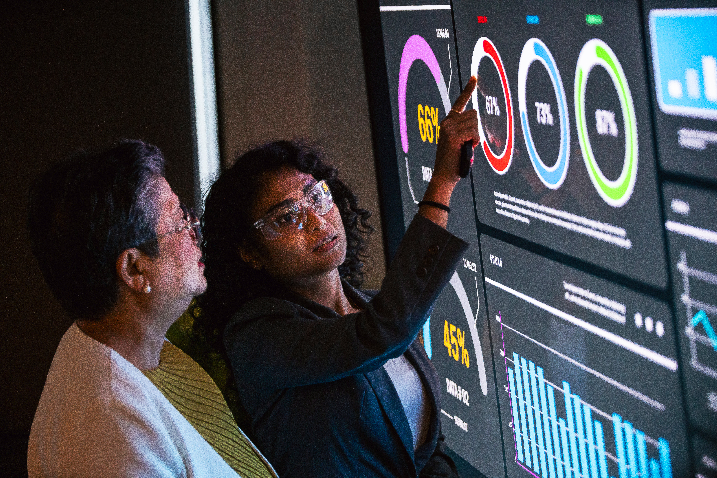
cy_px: 239
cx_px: 358
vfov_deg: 14.0
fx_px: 1952
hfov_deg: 20.8
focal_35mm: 98
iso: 3200
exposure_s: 1/200
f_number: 2.8
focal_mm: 98
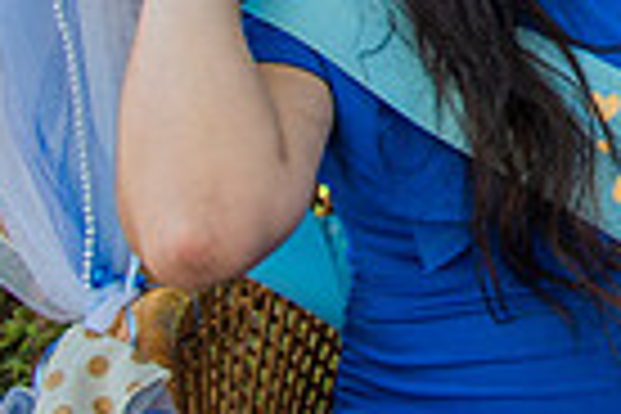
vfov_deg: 12.4
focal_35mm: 101
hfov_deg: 18.5
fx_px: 1742
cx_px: 855
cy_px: -317
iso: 125
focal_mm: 24
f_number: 4
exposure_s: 1/125
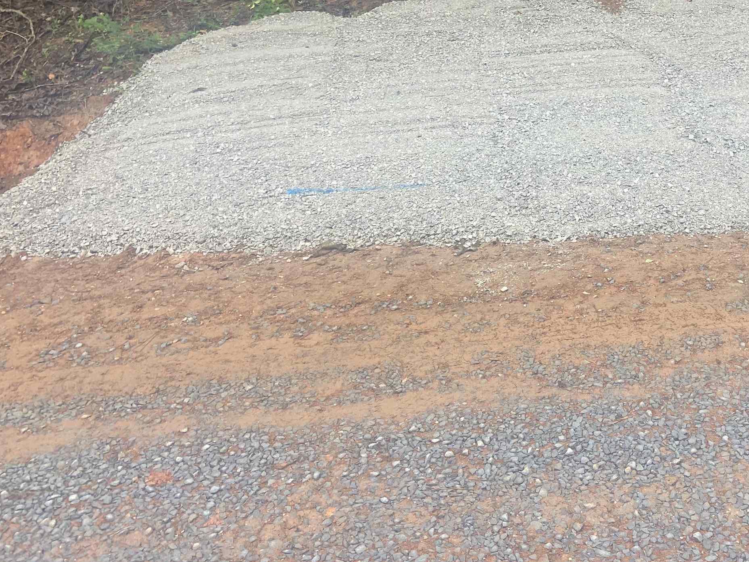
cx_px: 574
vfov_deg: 32.9
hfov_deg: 42.3
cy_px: 135
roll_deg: -0.8
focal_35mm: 43
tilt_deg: -17.6
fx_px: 930
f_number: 1.8
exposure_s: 1/122
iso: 64
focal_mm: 4.25
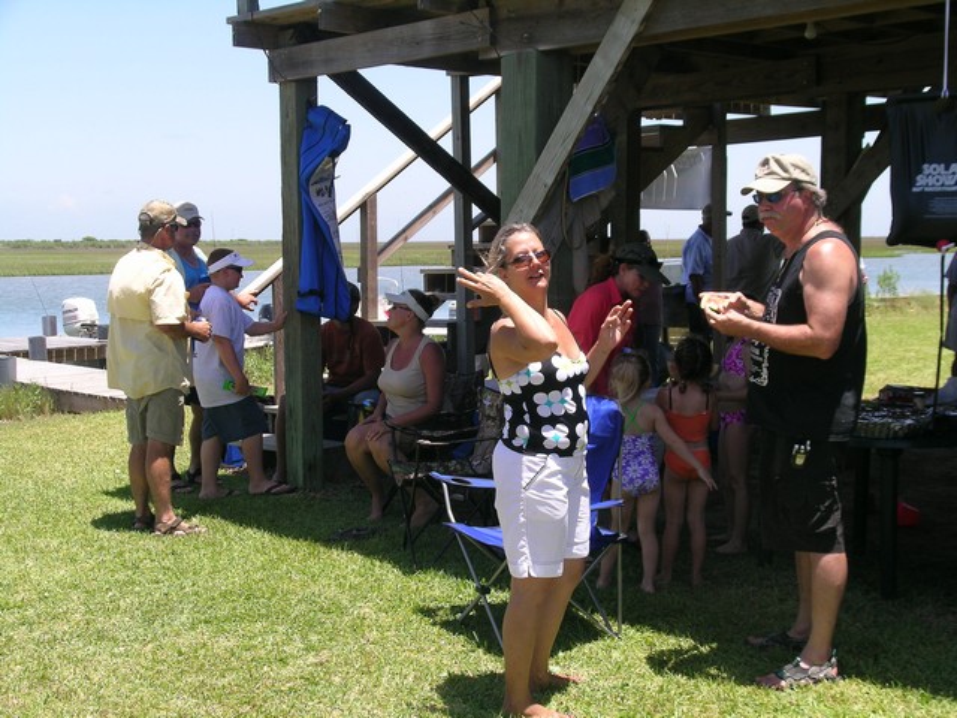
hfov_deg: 38.2
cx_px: 478
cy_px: 359
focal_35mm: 50
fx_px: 1382
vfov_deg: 29.1
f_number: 6.1
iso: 50
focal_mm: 10.3
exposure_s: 1/180
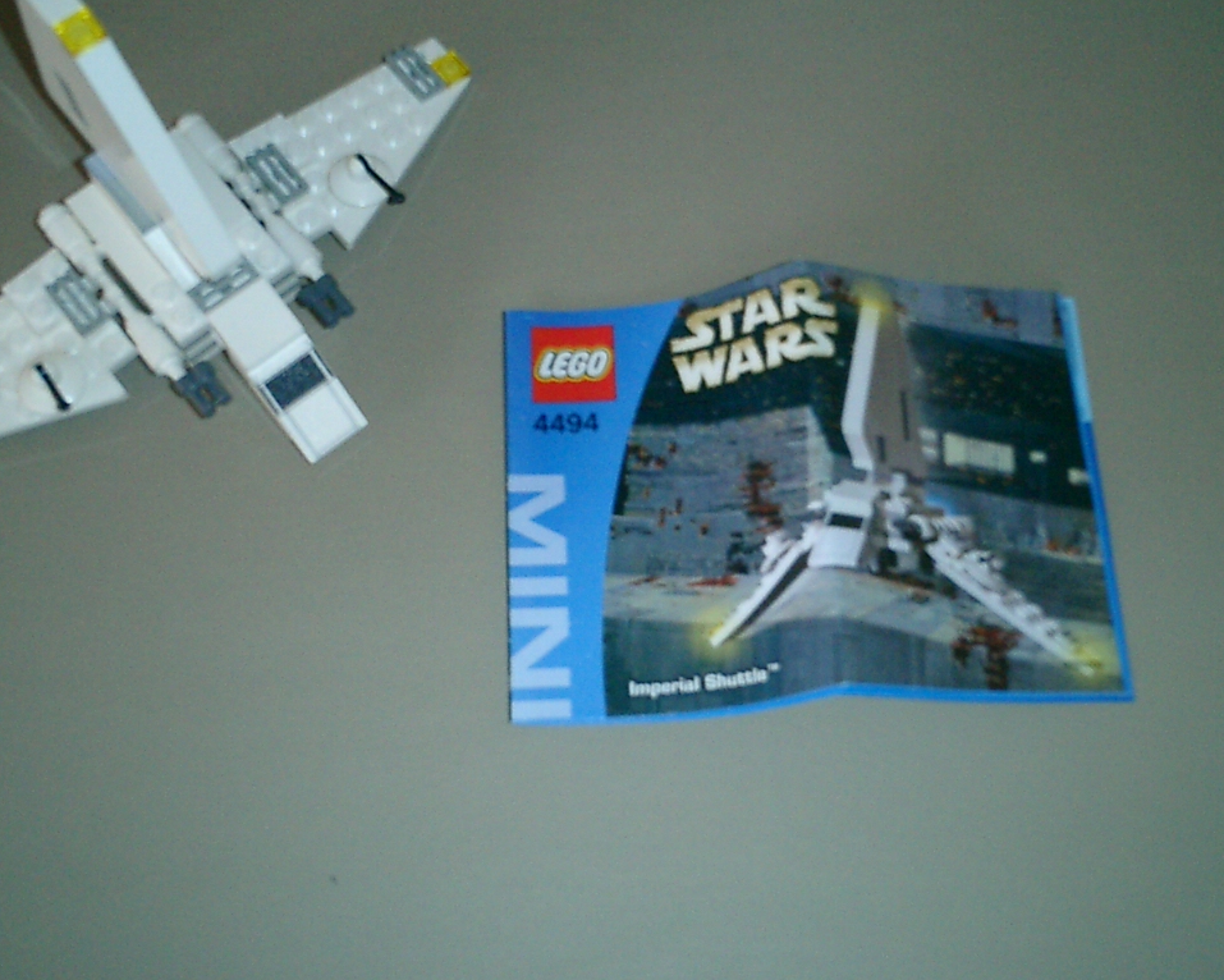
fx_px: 1703
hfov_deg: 39.5
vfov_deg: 32.1
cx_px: 564
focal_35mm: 47
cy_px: 427
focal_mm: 7.5
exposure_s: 1/30
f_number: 3.2
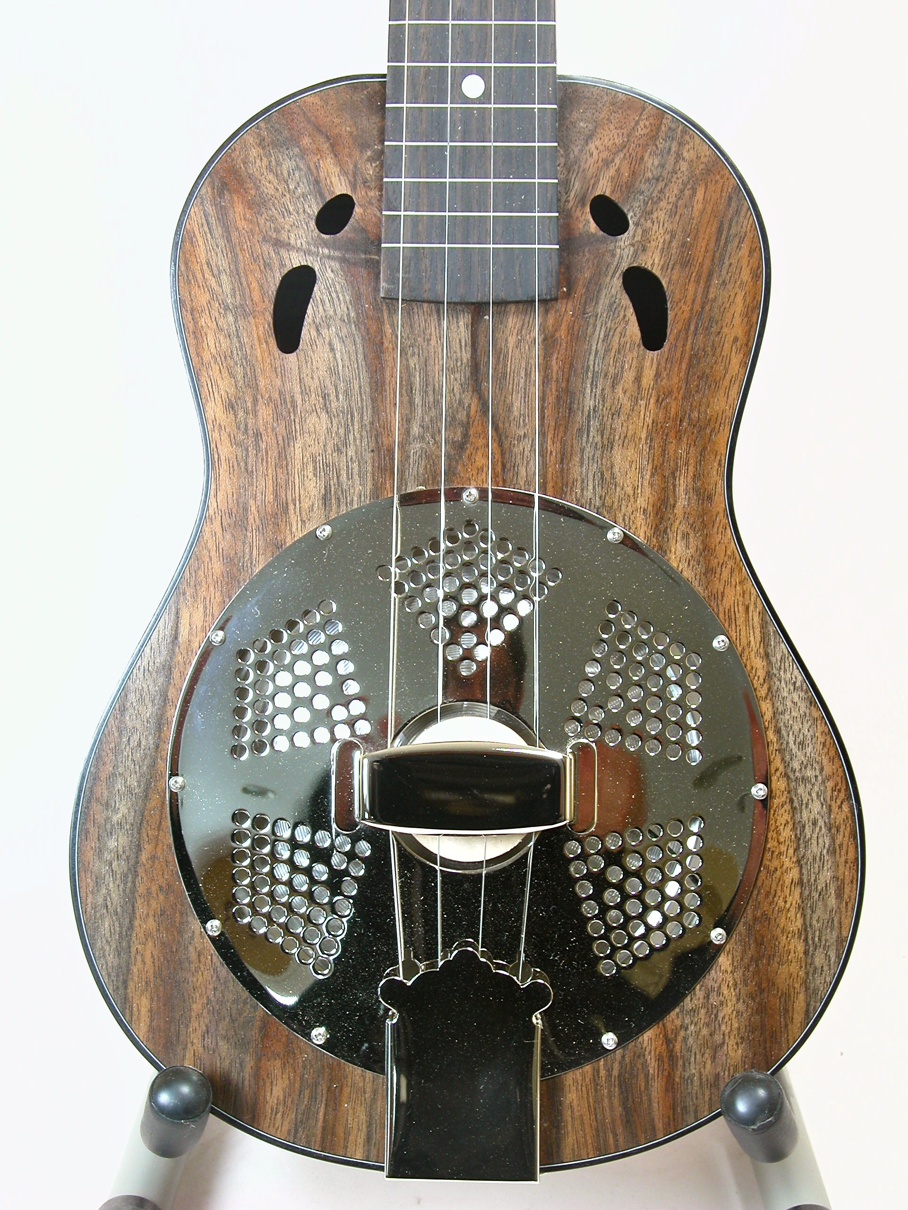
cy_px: 605
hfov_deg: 19.1
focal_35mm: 77
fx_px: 2693
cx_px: 454
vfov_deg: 25.3
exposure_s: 1/7
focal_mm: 19.9
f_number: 6.8
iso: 100
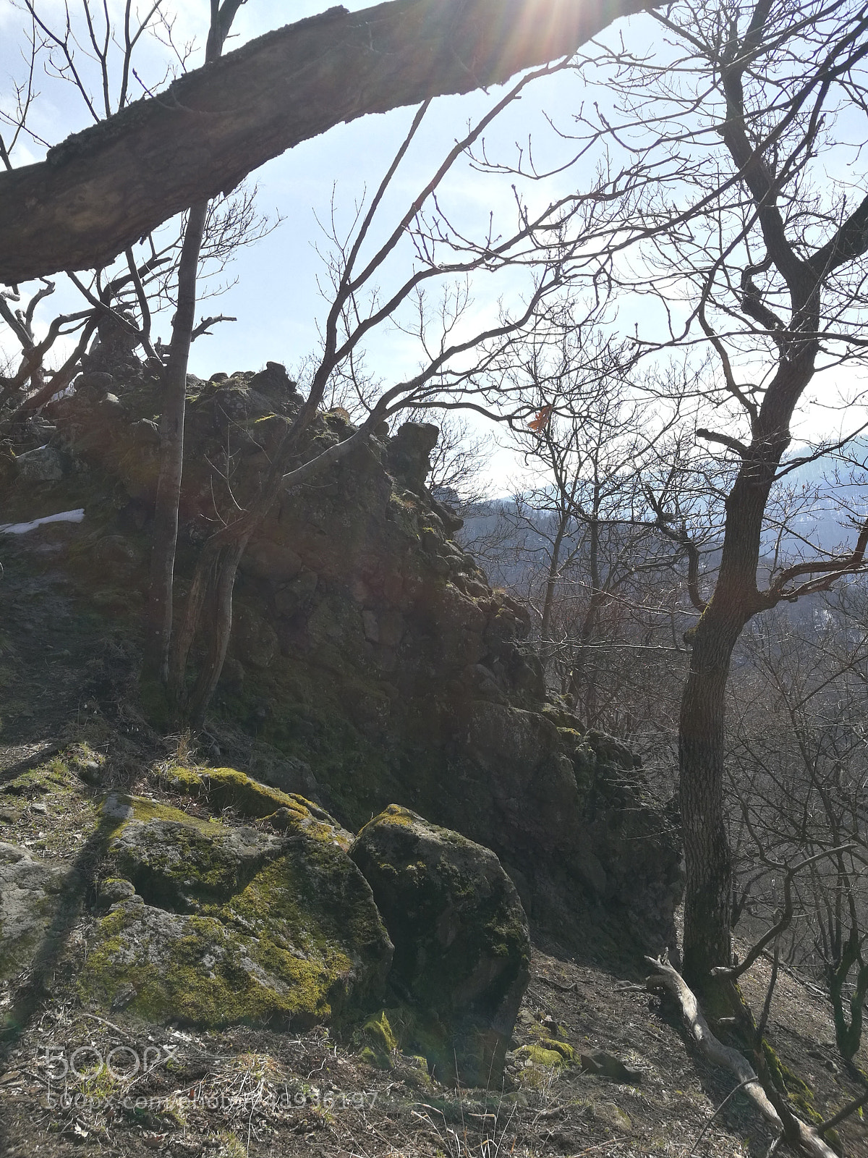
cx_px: 434
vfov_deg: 65.3
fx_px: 903
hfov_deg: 51.4
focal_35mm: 27
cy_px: 579
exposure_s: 1/571
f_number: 2.2
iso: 50
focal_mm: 4.5
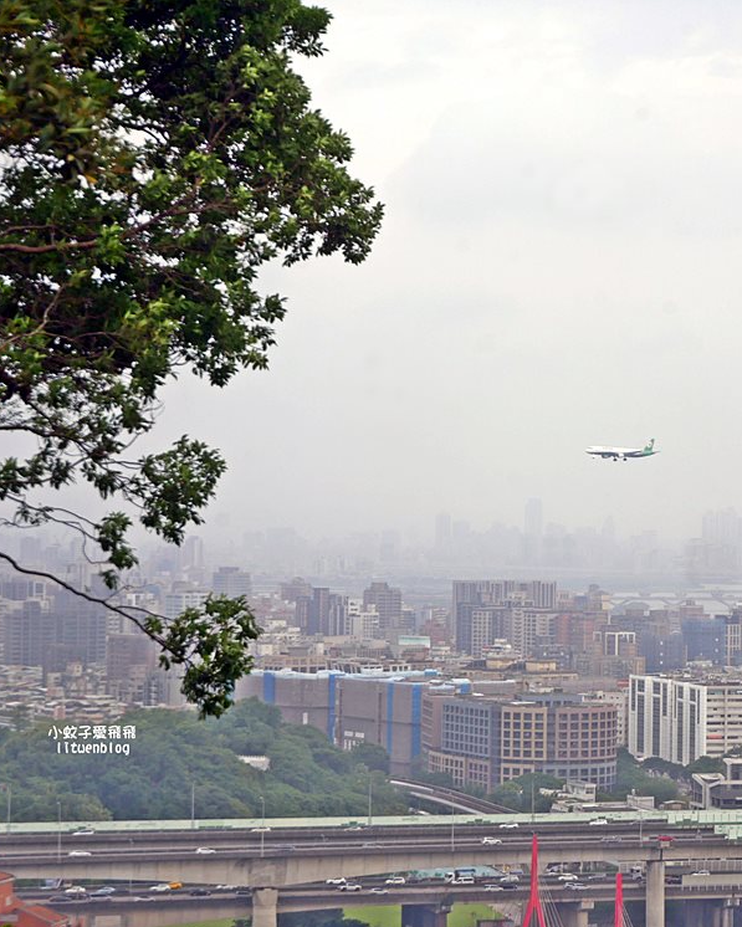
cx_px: 548
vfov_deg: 17.5
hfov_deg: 14.0
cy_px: 465
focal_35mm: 110
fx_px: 3019
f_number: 5.6
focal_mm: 42
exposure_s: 1/200
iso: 200
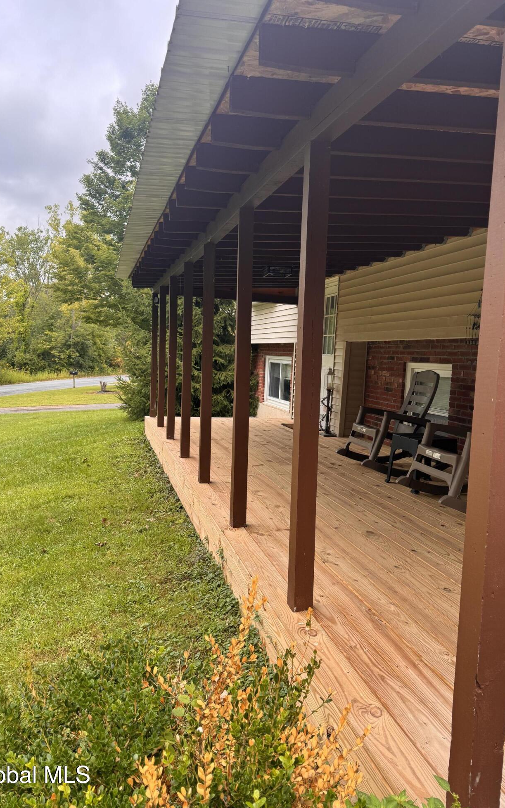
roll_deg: -2.7
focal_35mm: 26
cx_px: 277
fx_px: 573
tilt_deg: -4.2
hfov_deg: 47.5
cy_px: 400
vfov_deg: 70.4
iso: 80
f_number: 1.78
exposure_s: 1/442
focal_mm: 6.76
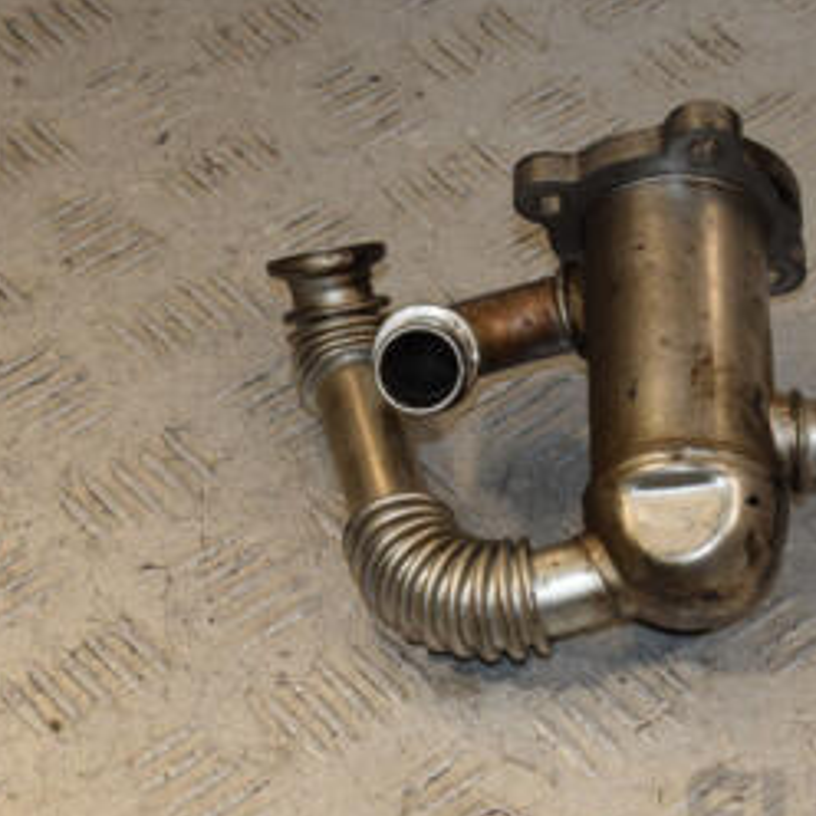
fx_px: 3120
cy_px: 382
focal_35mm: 117
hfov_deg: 14.8
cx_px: 625
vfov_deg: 14.9
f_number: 9
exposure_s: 1/200
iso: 800
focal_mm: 38
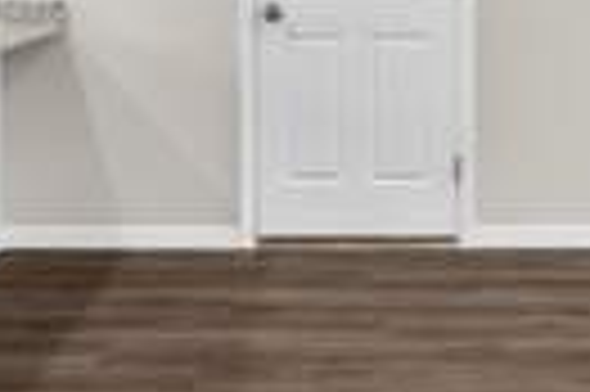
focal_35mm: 55
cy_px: -56
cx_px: 374
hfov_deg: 36.1
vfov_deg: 22.9
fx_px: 900
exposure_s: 5
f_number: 7.1
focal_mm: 10
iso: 100
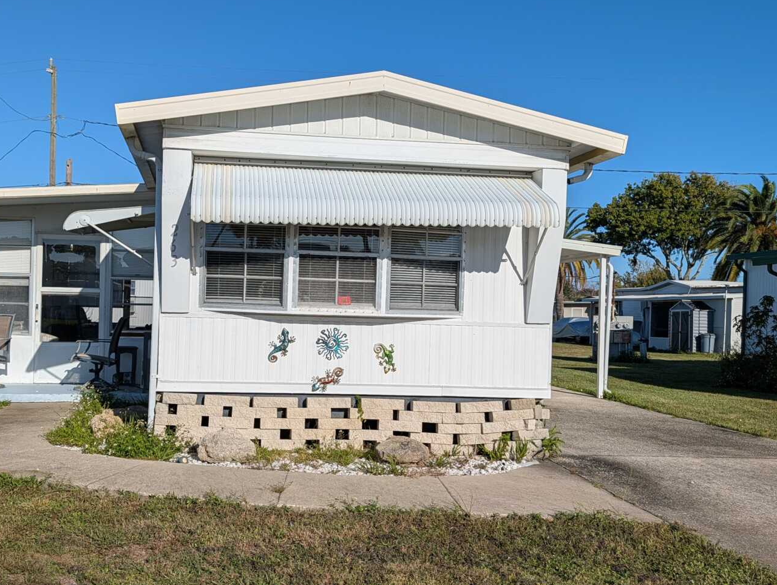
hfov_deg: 51.0
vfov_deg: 39.8
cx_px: 323
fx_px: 809
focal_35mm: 36
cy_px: 294
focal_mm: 6.9
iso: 23
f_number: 1.68
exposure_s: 1/3289
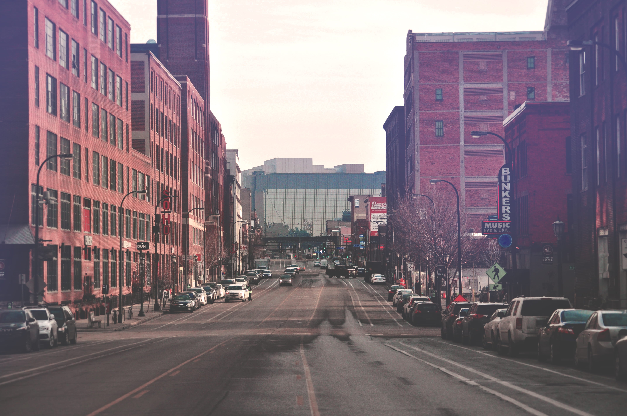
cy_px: 208
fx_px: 1879
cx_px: 314
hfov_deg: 18.9
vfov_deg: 12.6
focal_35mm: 108
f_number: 4.5
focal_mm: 72
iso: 1250
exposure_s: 1/3200
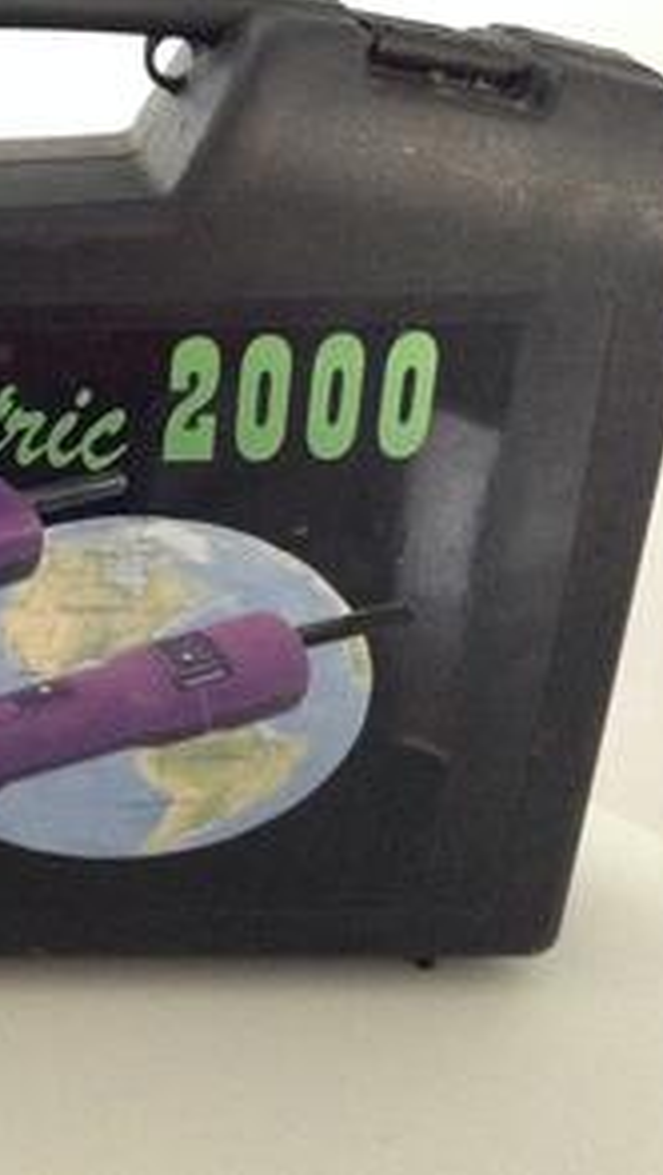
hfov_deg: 23.0
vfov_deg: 42.1
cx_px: -72
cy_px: 588
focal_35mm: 49
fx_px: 1527
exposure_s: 1/15
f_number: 2.4
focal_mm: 3.3
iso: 500
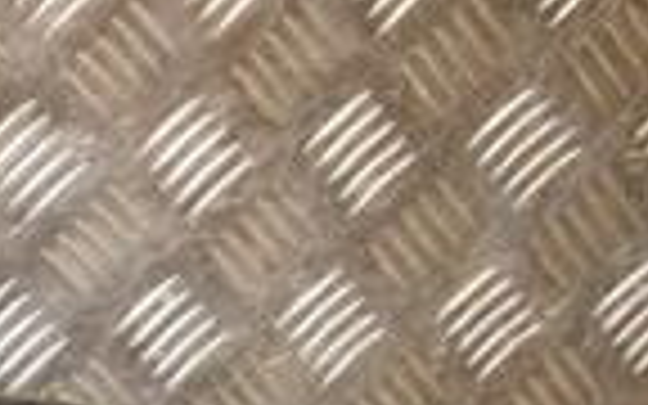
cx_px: -698
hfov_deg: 13.2
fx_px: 2369
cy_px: 850
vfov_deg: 9.1
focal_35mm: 134
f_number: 5
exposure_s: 1/200
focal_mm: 21
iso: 800
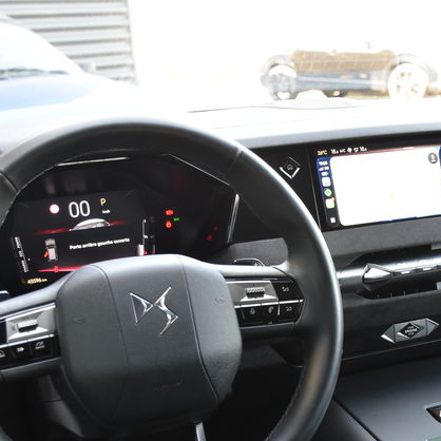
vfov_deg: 27.7
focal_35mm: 61
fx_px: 879
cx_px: 350
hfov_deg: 27.6
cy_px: 338
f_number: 4
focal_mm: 20
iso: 800
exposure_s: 1/60
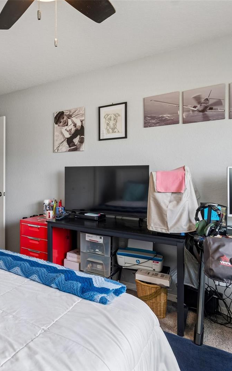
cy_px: 186
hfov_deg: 47.4
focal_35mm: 23
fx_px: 233
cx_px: 21
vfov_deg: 77.1
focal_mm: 10
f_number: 7.1
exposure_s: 1/13
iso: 100
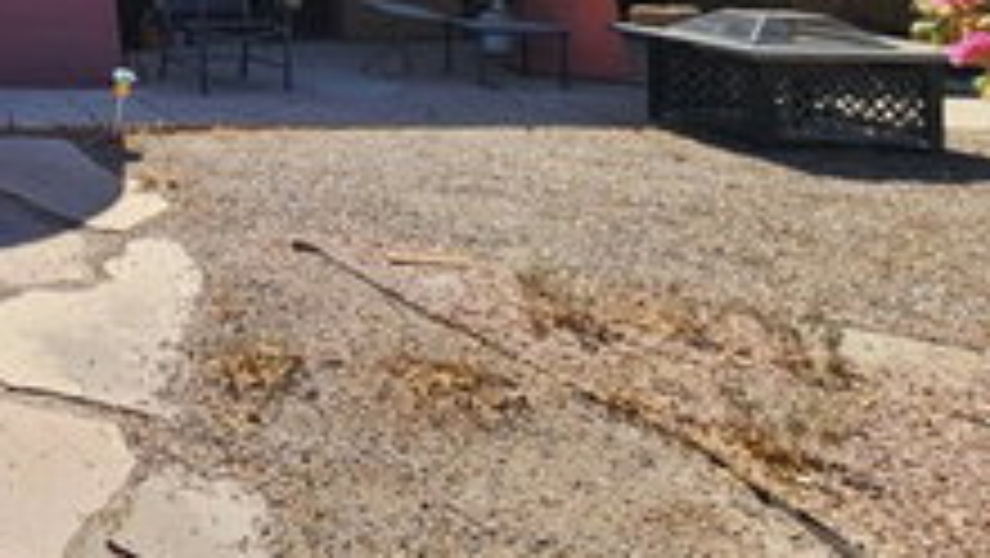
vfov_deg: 30.3
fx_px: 867
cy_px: -112
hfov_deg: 43.0
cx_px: -148
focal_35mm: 33
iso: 50
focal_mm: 2.2
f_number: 2.2
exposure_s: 1/1714
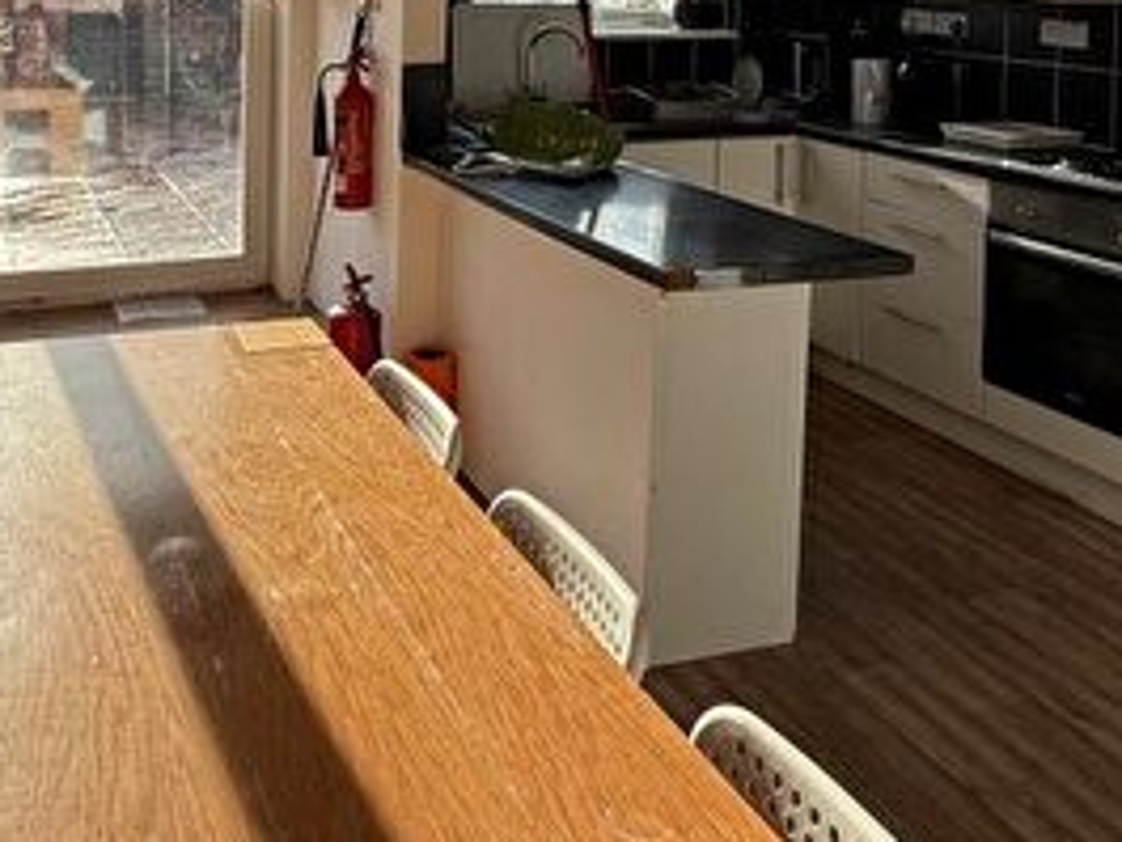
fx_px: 1200
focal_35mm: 37
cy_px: -28
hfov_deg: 49.4
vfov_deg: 34.6
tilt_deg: -0.9
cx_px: 385
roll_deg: -2.8
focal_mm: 2.22
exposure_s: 1/789
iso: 64
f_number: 2.2
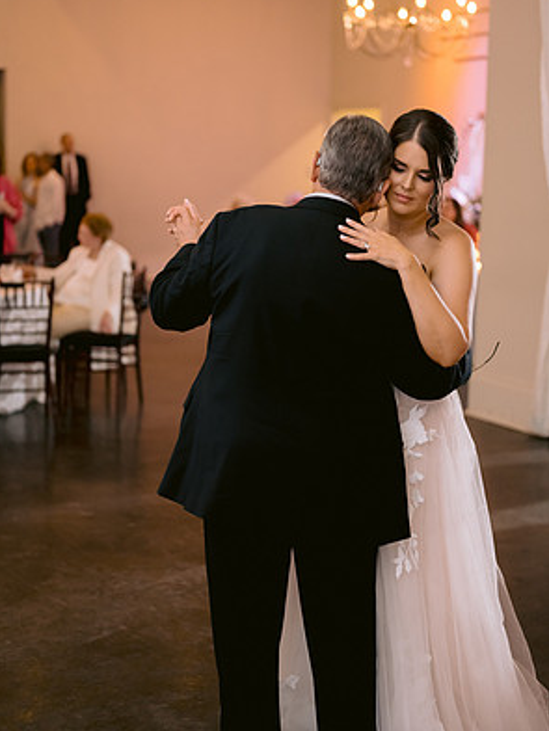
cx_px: 272
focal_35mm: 55
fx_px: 1162
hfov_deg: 26.6
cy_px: 316
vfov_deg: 34.9
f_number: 2
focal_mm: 50
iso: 1600
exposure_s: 1/125
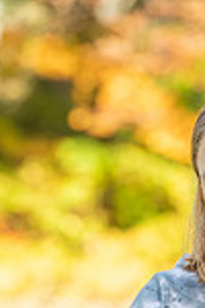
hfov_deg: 2.3
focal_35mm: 601
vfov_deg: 3.4
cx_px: 249
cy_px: 452
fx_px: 5133
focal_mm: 200
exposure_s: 1/125
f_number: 6.3
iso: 100
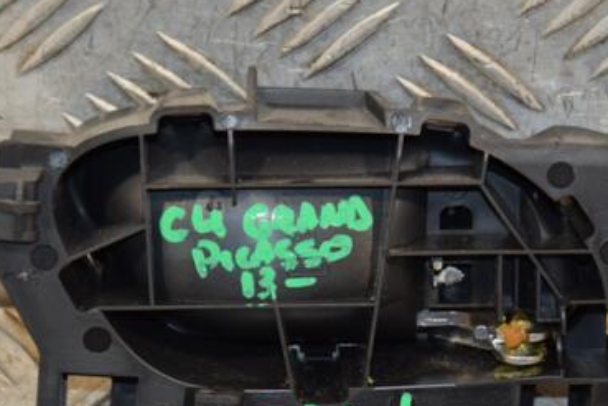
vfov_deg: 5.4
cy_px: 295
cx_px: 356
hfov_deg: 8.0
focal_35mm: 256
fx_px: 4320
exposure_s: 1/100
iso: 800
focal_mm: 105
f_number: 5.6
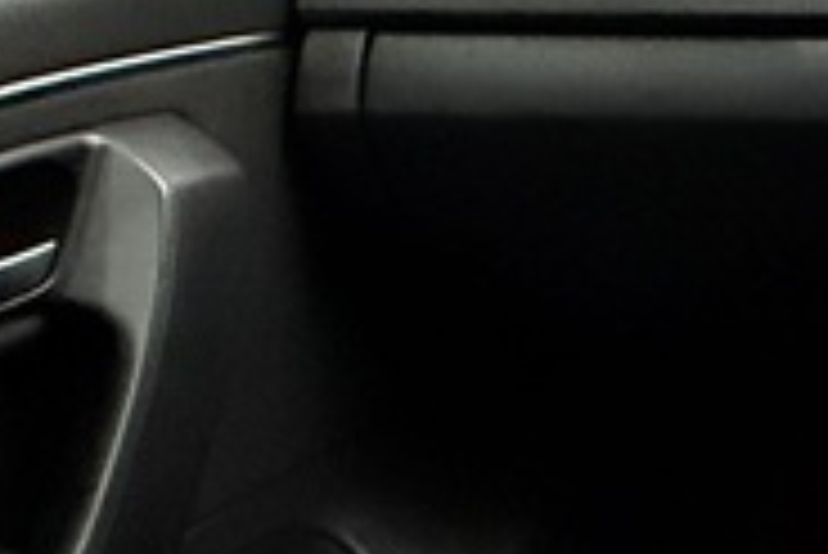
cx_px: 1588
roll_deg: +0.3
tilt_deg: -16.5
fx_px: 1864
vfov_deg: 16.5
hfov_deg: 18.2
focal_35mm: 81
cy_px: 0
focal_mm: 2.22
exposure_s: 1/60
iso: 640
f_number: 2.2
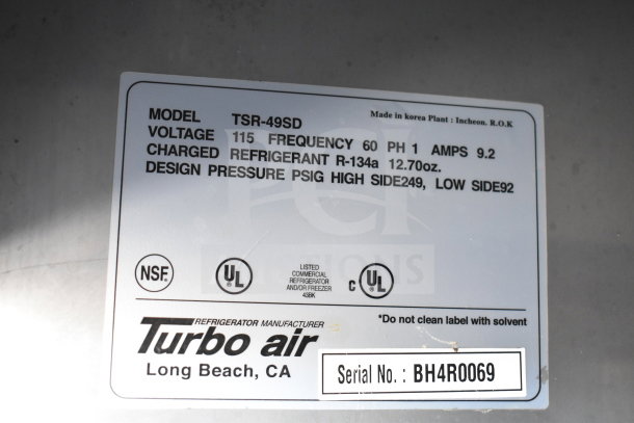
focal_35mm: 45
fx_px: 793
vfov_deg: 29.9
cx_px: 317
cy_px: 212
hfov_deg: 43.6
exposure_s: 1/50
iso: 2200
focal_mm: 30
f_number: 4.2
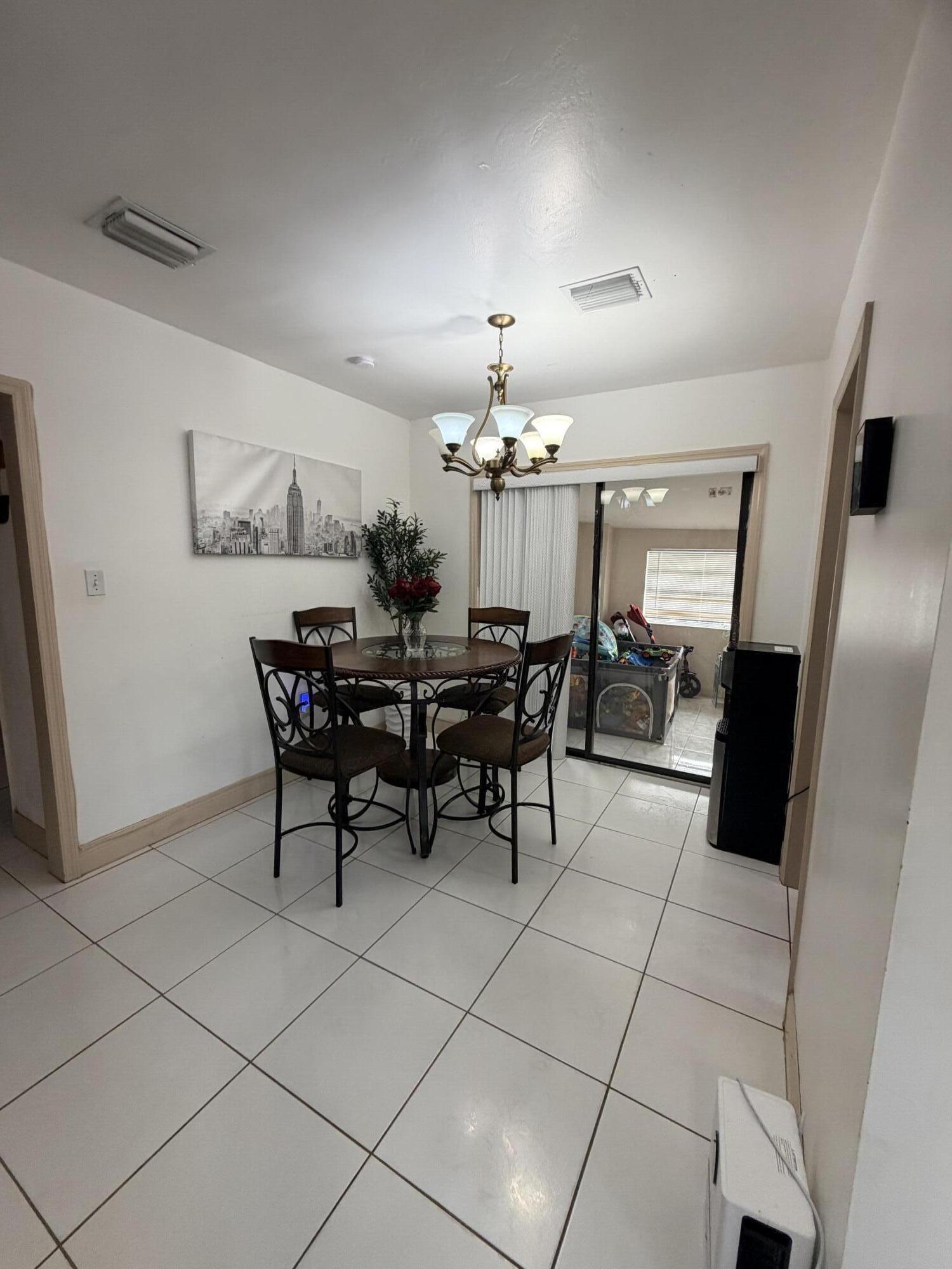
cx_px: 476
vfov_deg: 102.1
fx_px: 513
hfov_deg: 85.7
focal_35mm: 14
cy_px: 634
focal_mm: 2.22
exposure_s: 1/60
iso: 160
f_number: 2.2
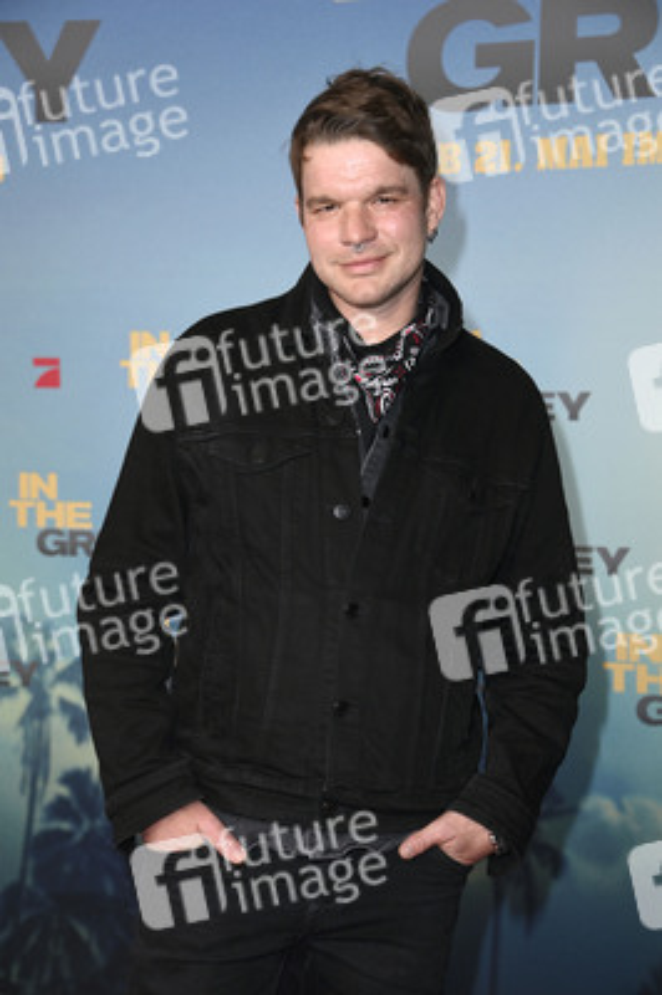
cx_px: 331
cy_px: 498
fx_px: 1989
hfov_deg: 18.9
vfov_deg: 28.1
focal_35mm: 72
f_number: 5.6
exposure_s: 1/250
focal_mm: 72
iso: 1250
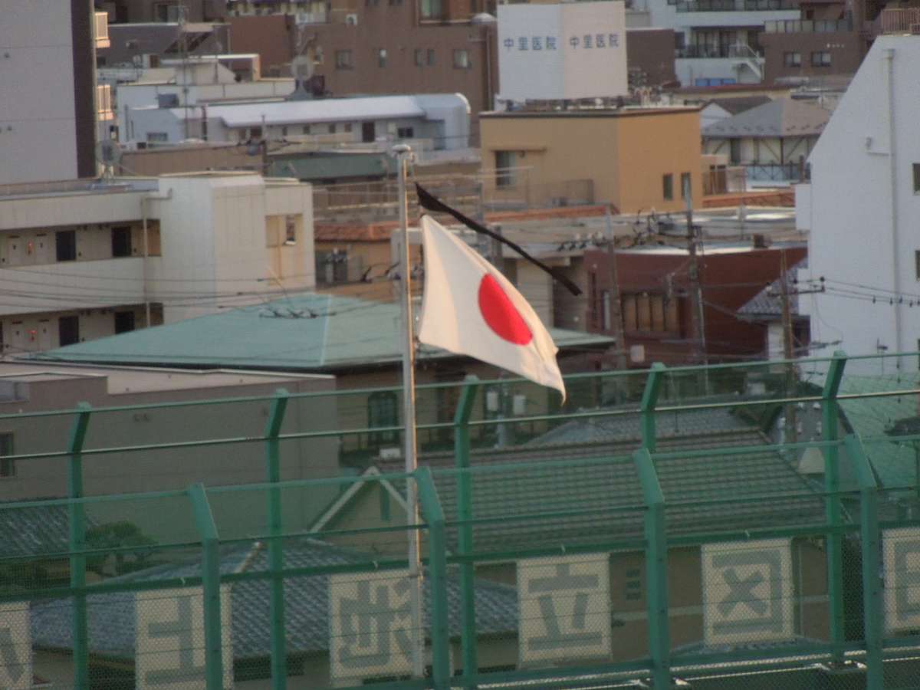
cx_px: 460
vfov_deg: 4.9
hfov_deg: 6.5
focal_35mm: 306
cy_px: 345
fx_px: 8133
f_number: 5.5
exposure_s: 1/250
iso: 900
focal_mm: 55.1
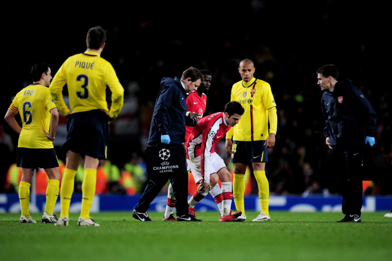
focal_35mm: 400
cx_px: 196
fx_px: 4352
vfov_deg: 3.4
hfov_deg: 5.2
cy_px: 130
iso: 1250
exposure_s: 1/640
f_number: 2.8
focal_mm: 400
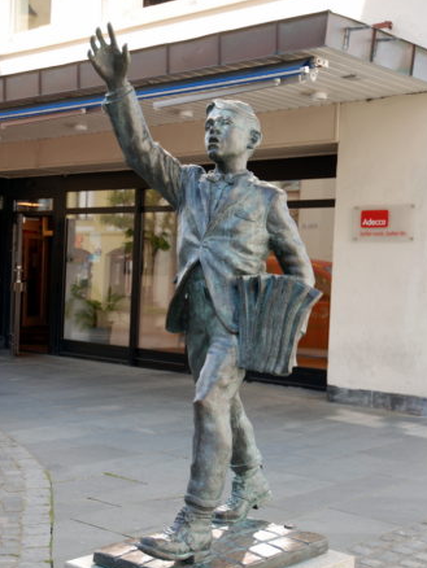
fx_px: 920
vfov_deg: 34.3
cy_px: 296
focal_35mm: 56
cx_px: 215
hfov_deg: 26.1
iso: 100
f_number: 4.5
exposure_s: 1/80
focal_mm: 34
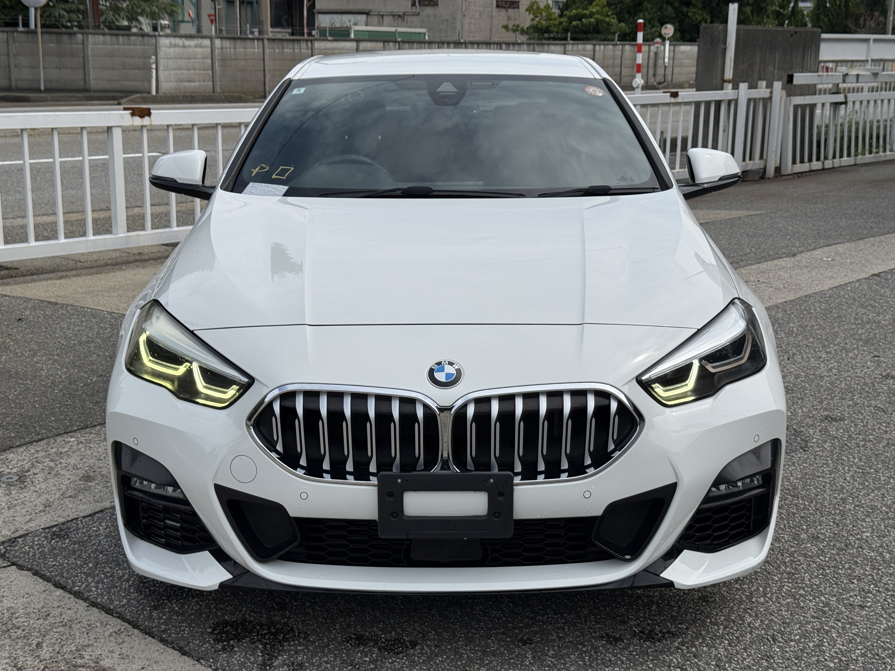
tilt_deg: -12.9
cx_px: 448
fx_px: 1241
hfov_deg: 39.7
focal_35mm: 48
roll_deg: -0.9
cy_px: 336
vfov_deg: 30.3
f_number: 1.78
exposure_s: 1/6024
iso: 64
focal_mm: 6.76
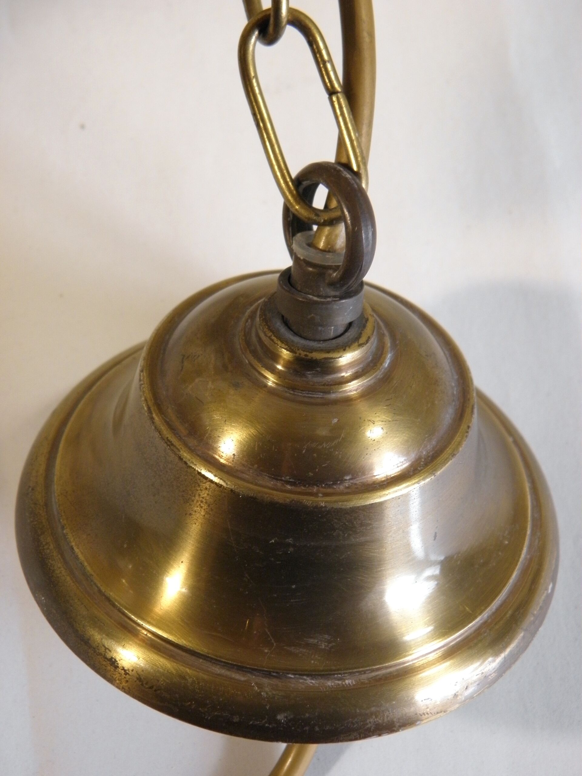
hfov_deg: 18.4
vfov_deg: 24.4
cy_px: 388
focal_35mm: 80
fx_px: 1793
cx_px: 291
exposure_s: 1/40
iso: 200
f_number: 4.4
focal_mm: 14.3
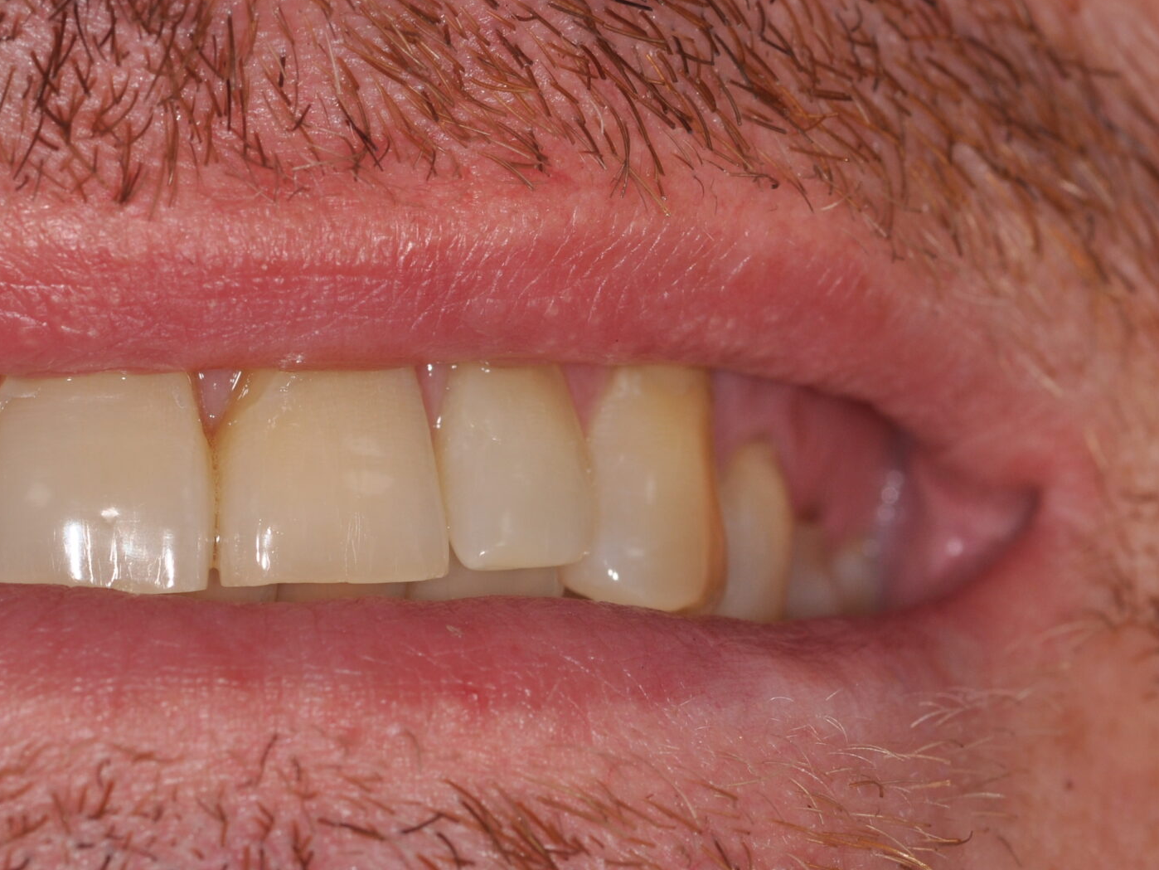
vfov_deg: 5.4
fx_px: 9272
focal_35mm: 277
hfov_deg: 7.1
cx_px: 313
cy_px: 487
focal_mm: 105
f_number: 13
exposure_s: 1/60
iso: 200
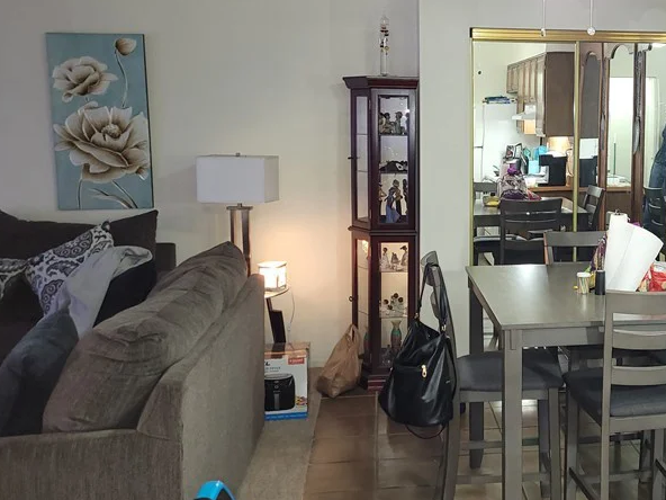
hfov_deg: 40.2
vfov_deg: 32.1
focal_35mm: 45
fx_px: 866
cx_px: 543
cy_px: 205
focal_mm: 5.4
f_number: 1.8
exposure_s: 1/12
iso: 125
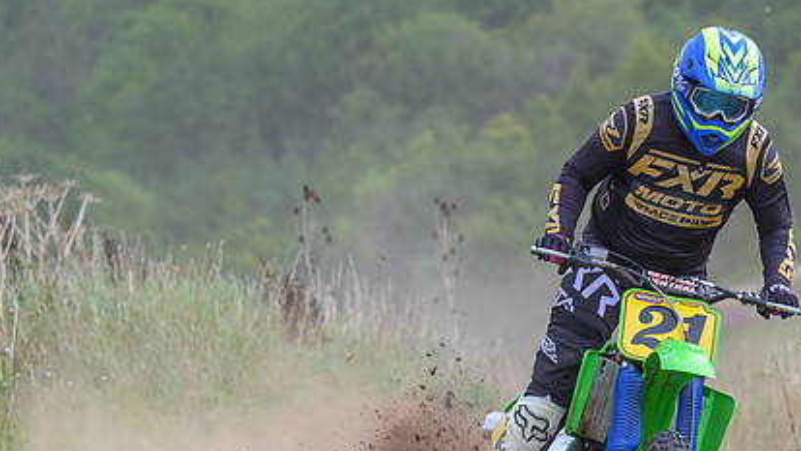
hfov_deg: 5.9
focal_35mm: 368
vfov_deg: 3.3
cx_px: 539
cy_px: 417
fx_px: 7817
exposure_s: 1/400
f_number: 4
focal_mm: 135
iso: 64
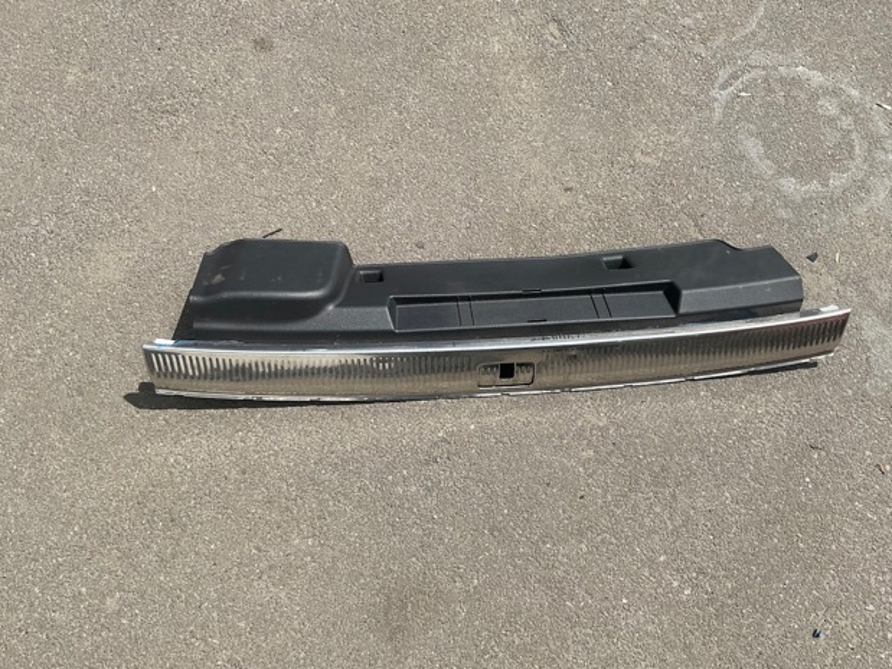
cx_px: 455
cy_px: 340
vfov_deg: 46.8
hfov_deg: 60.0
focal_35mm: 30
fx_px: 773
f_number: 1.8
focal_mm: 3
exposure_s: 1/2538
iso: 16
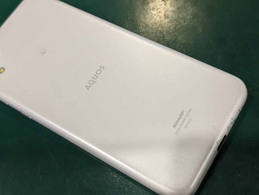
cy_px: 98
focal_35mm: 48
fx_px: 360
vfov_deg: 30.3
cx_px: 130
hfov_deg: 39.6
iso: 100
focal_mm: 6.81
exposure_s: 1/65.8
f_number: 1.85
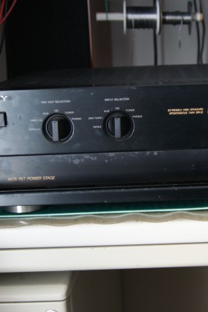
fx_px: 555
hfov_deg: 20.9
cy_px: 155
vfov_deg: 31.4
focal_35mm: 64
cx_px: 174
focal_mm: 28
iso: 400
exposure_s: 1/15
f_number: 4.5
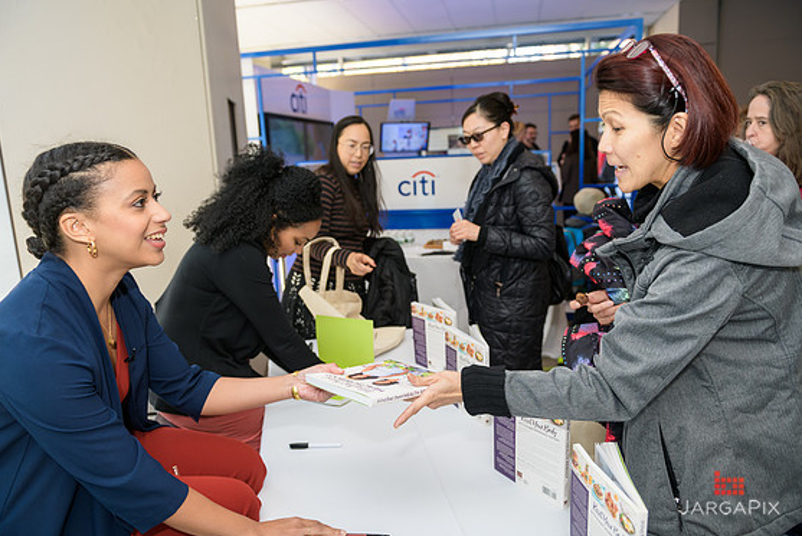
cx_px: 399
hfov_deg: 71.5
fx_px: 557
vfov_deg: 51.3
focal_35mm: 25
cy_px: 267
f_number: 3.2
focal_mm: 24
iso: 200
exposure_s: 1/125
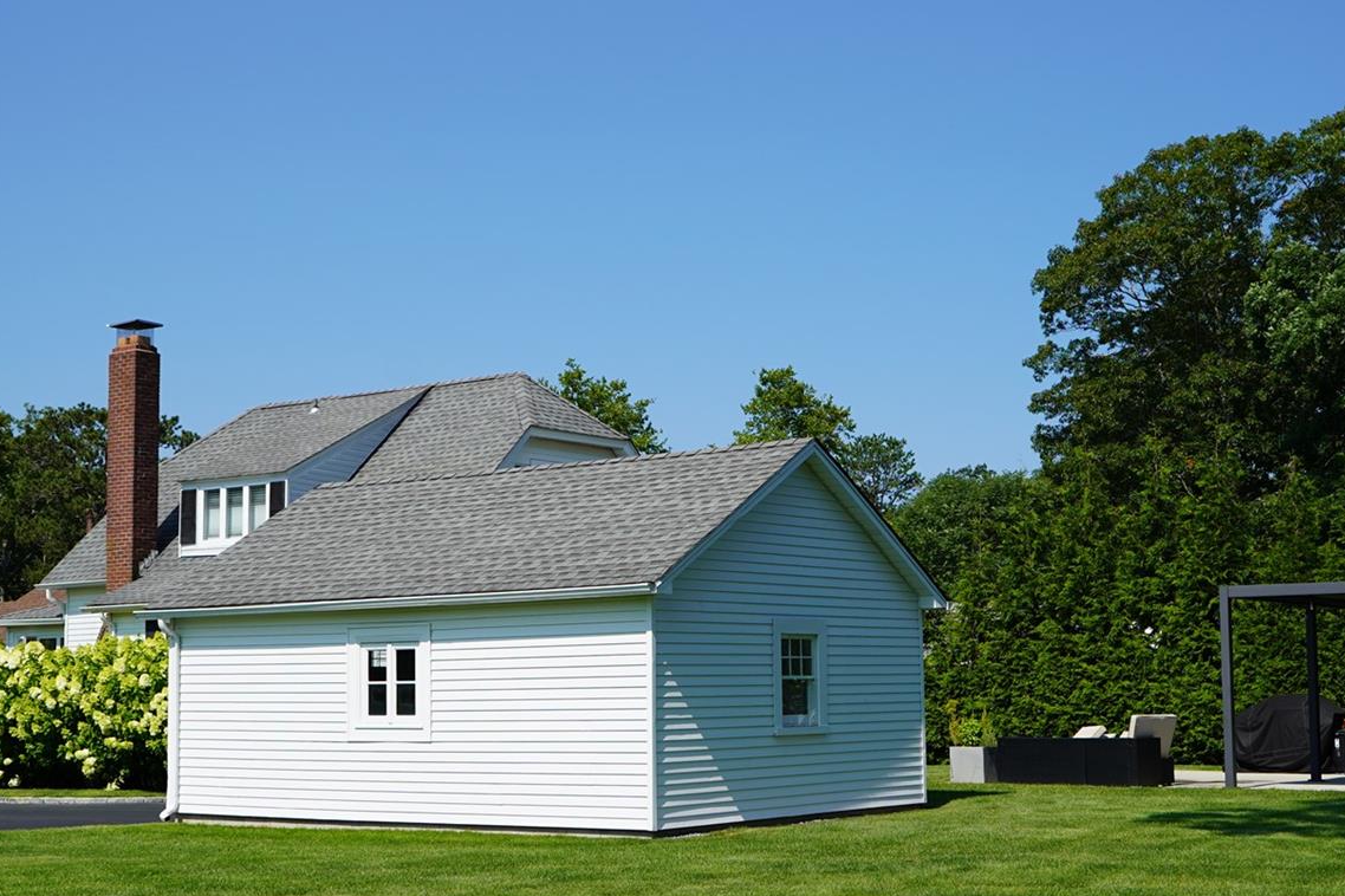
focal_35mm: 54
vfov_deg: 25.0
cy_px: 503
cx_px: 691
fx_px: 2017
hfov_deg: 36.9
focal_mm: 30
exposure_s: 1/800
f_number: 5
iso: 100
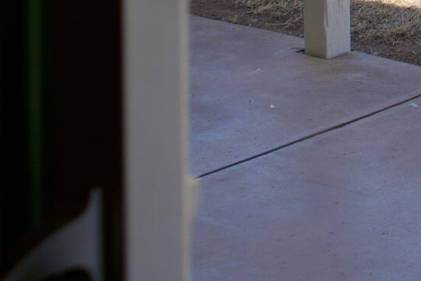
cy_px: -437
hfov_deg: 12.1
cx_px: 778
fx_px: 1802
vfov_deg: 8.1
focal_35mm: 154
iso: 100
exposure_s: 1/500
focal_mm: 28
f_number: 4.5
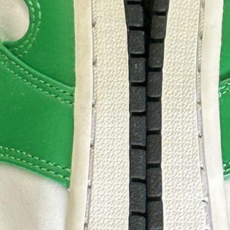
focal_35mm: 290
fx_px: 2180
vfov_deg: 6.0
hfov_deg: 6.0
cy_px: 282
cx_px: 156
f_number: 1.78
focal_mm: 6.86
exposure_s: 1/50
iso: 160
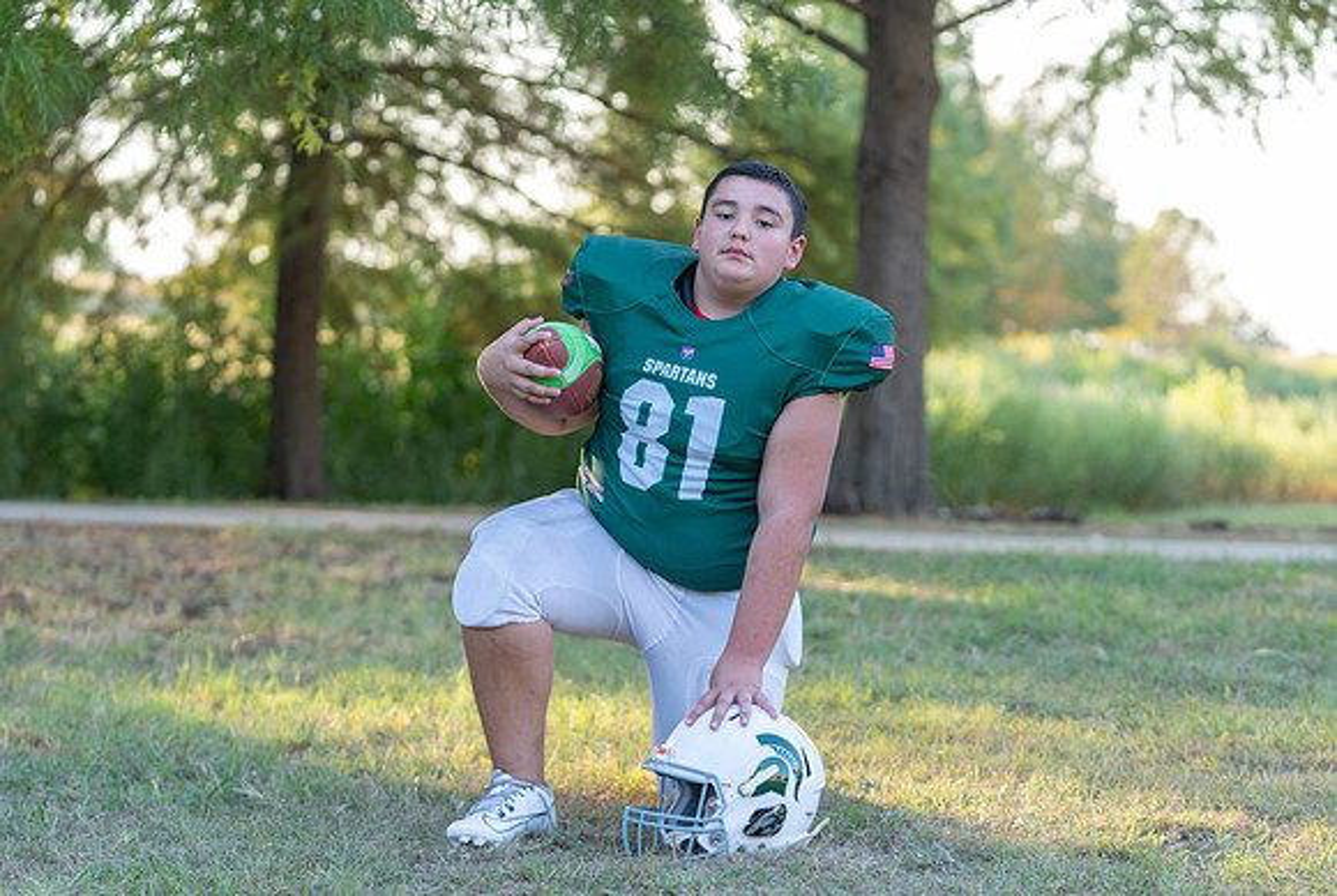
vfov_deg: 15.4
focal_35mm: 89
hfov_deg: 22.9
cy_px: 458
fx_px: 3306
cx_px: 691
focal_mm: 79
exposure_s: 1/320
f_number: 2.8
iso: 250
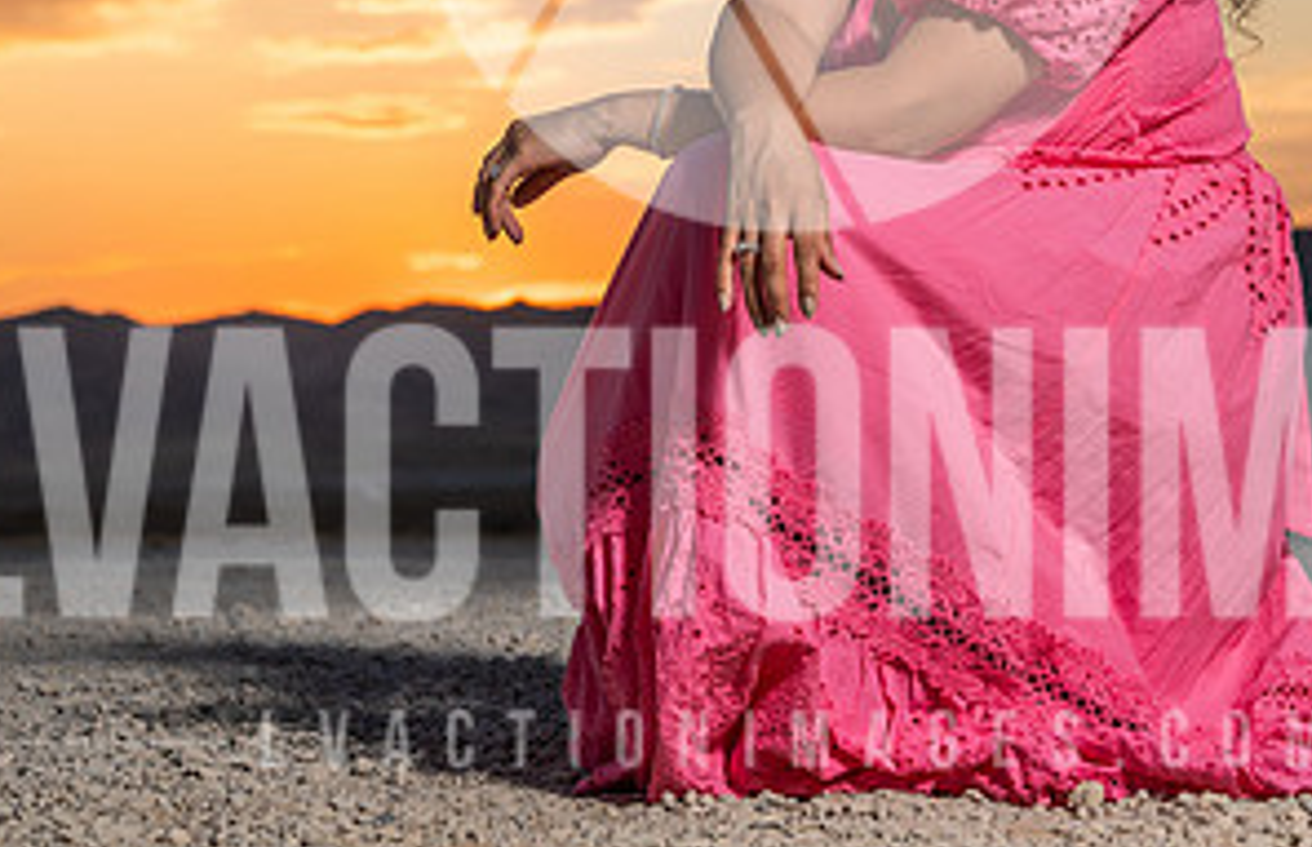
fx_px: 3753
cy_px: 117
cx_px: 875
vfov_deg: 12.8
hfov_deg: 19.8
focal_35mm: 104
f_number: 4.5
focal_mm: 48
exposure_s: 1/250
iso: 64
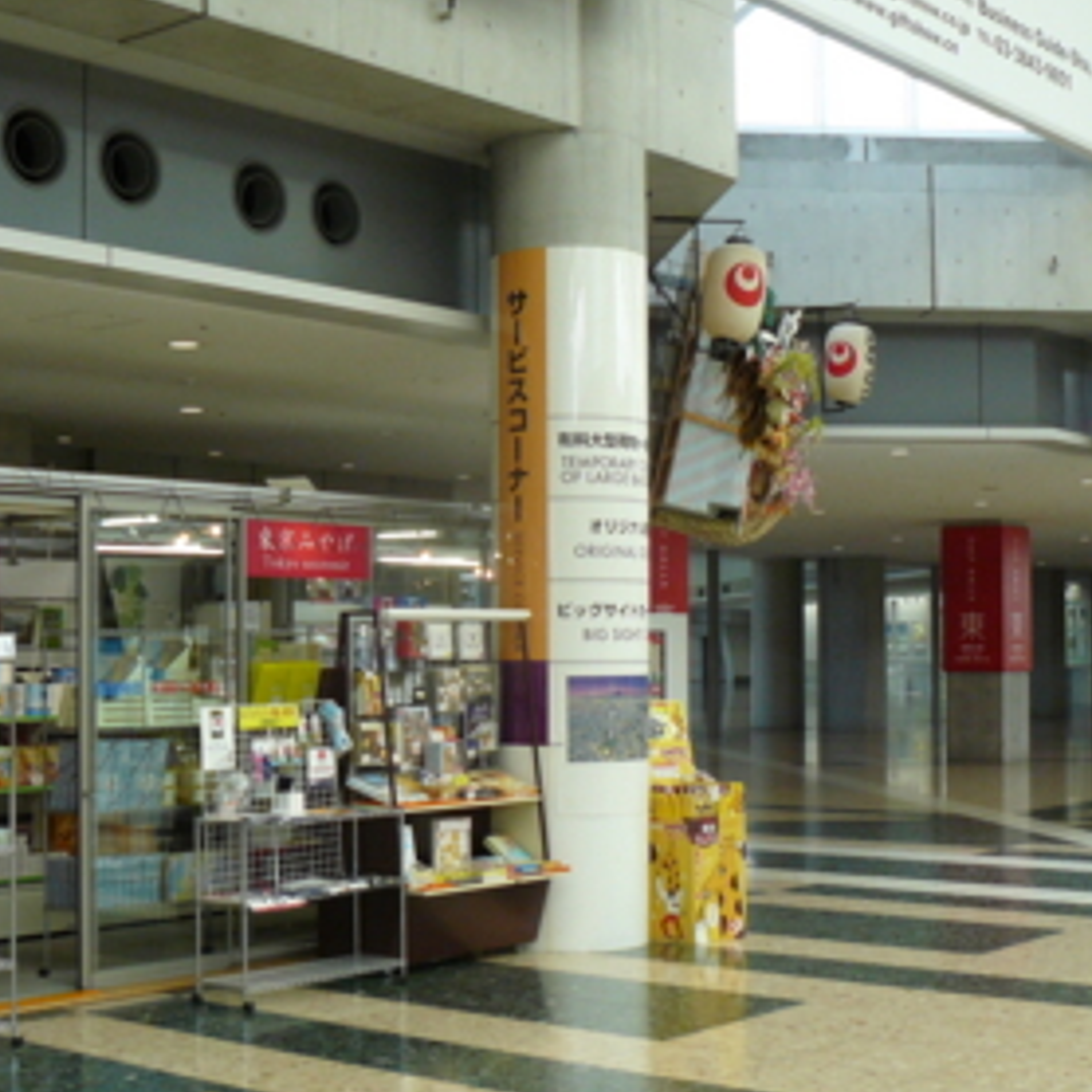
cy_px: 601
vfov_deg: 31.1
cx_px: 428
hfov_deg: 31.0
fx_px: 1963
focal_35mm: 55
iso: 200
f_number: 2.8
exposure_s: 1/200
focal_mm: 6
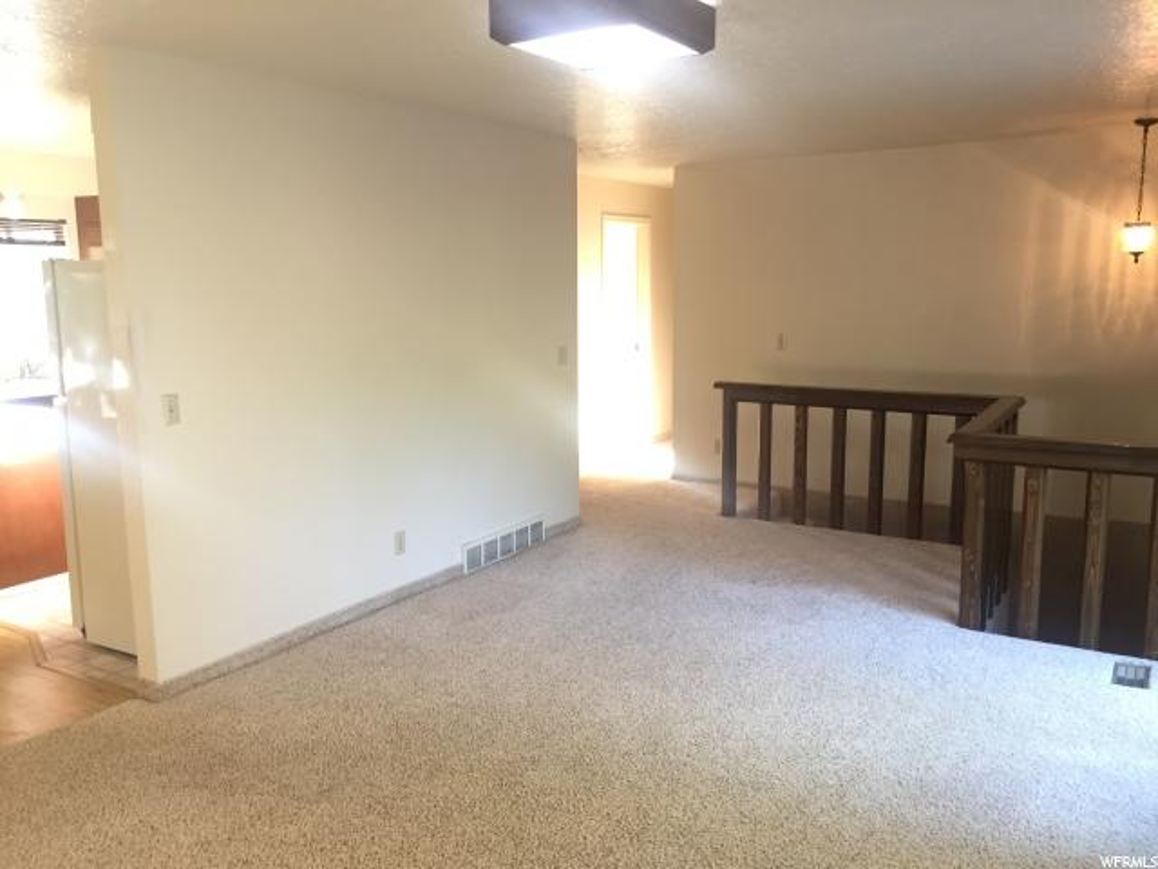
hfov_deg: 61.7
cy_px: 434
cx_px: 579
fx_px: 970
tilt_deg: -10.1
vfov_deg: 48.2
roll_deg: -0.3
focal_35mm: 29
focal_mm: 4.15
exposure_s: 1/30
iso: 125
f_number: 2.2
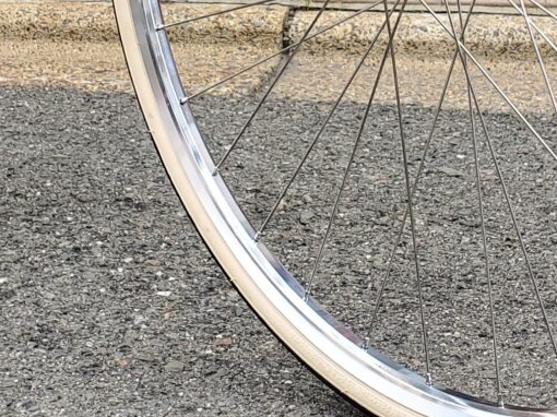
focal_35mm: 102
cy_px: -270
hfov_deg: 19.2
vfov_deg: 13.4
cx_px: 204
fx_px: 1640
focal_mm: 4.3
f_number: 2.4
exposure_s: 1/207
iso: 50
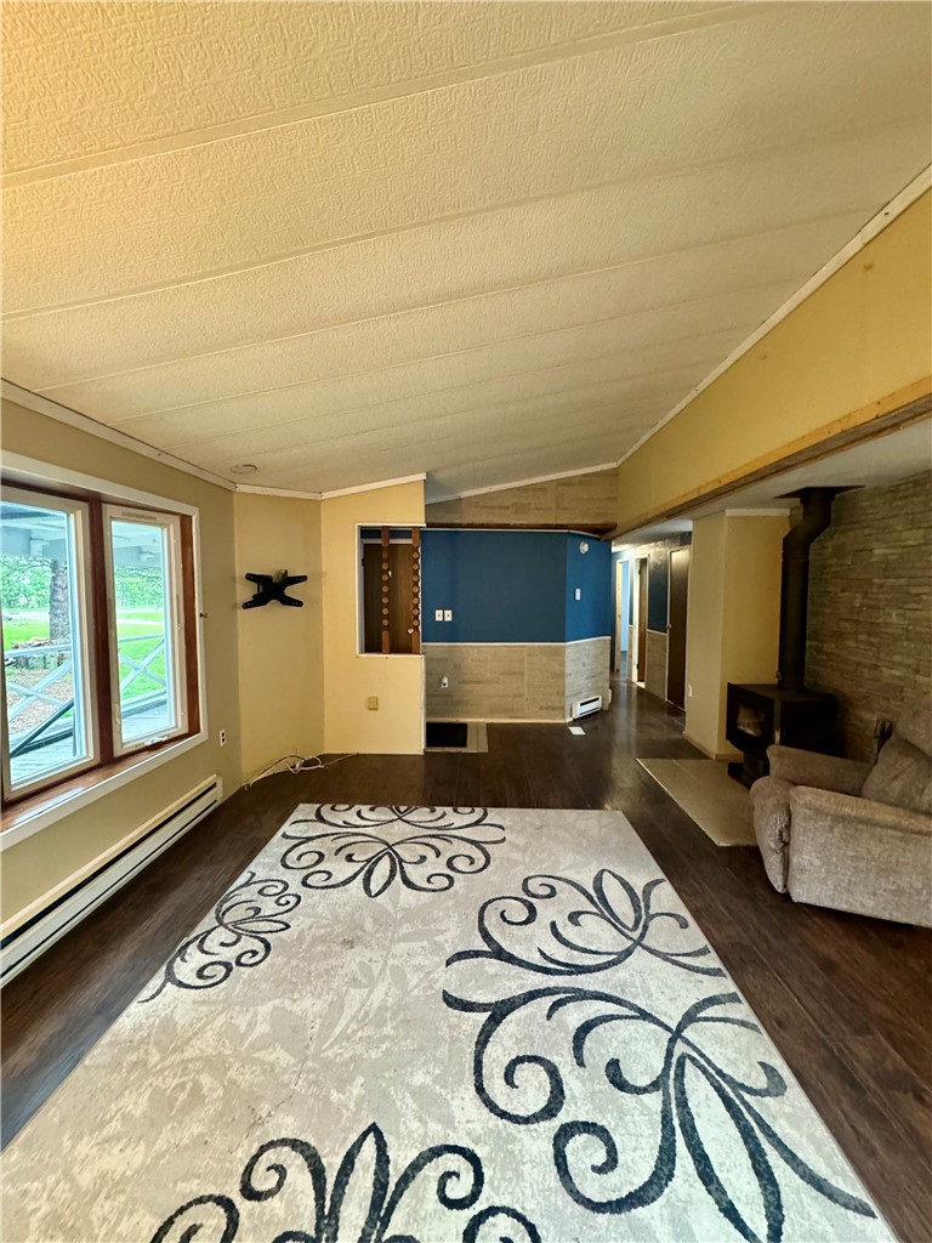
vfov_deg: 102.1
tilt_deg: -4.1
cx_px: 466
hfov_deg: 85.7
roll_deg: +0.2
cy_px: 622
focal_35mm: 14
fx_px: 503
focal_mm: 2.22
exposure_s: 1/60
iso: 1000
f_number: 2.2
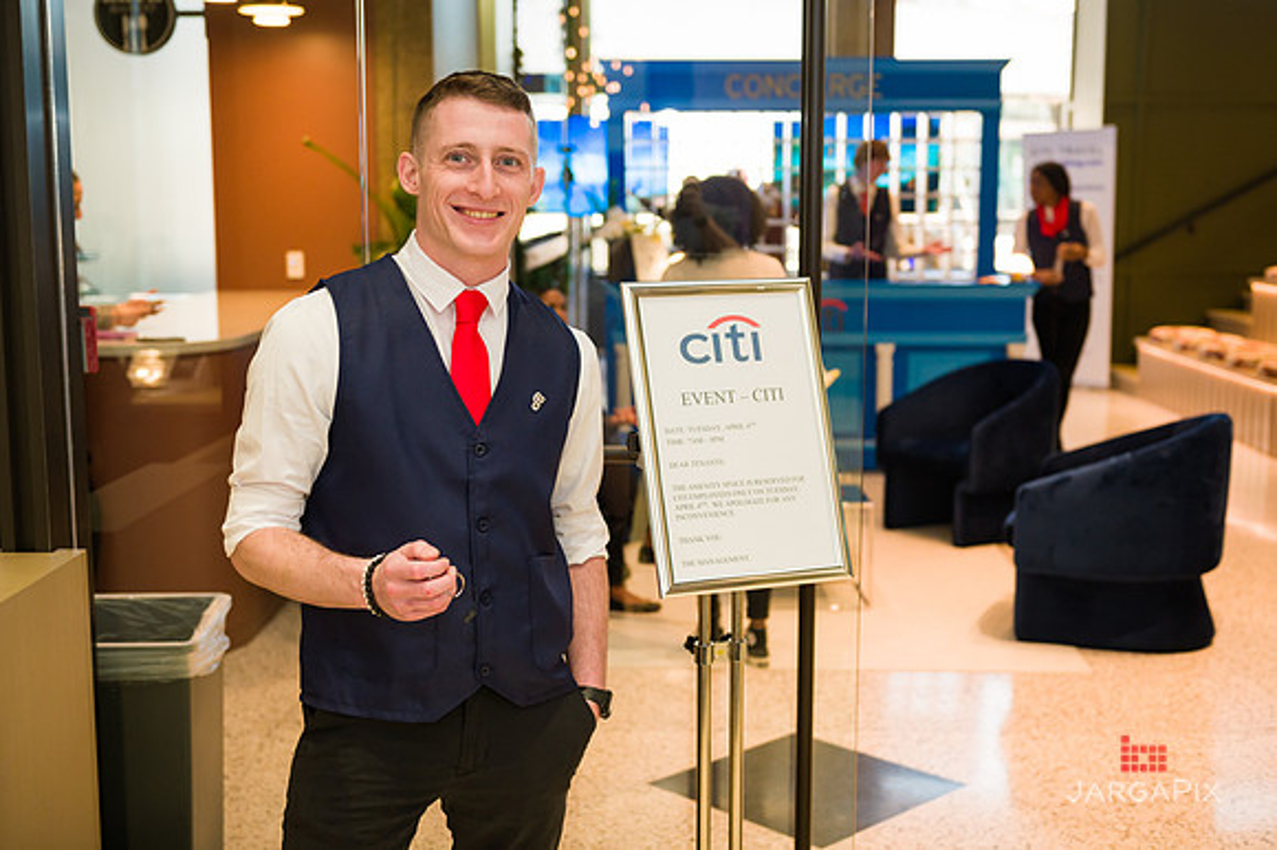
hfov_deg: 43.6
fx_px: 1595
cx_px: 638
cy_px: 425
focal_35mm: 45
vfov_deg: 29.8
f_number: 4
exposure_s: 1/200
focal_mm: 45
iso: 1600
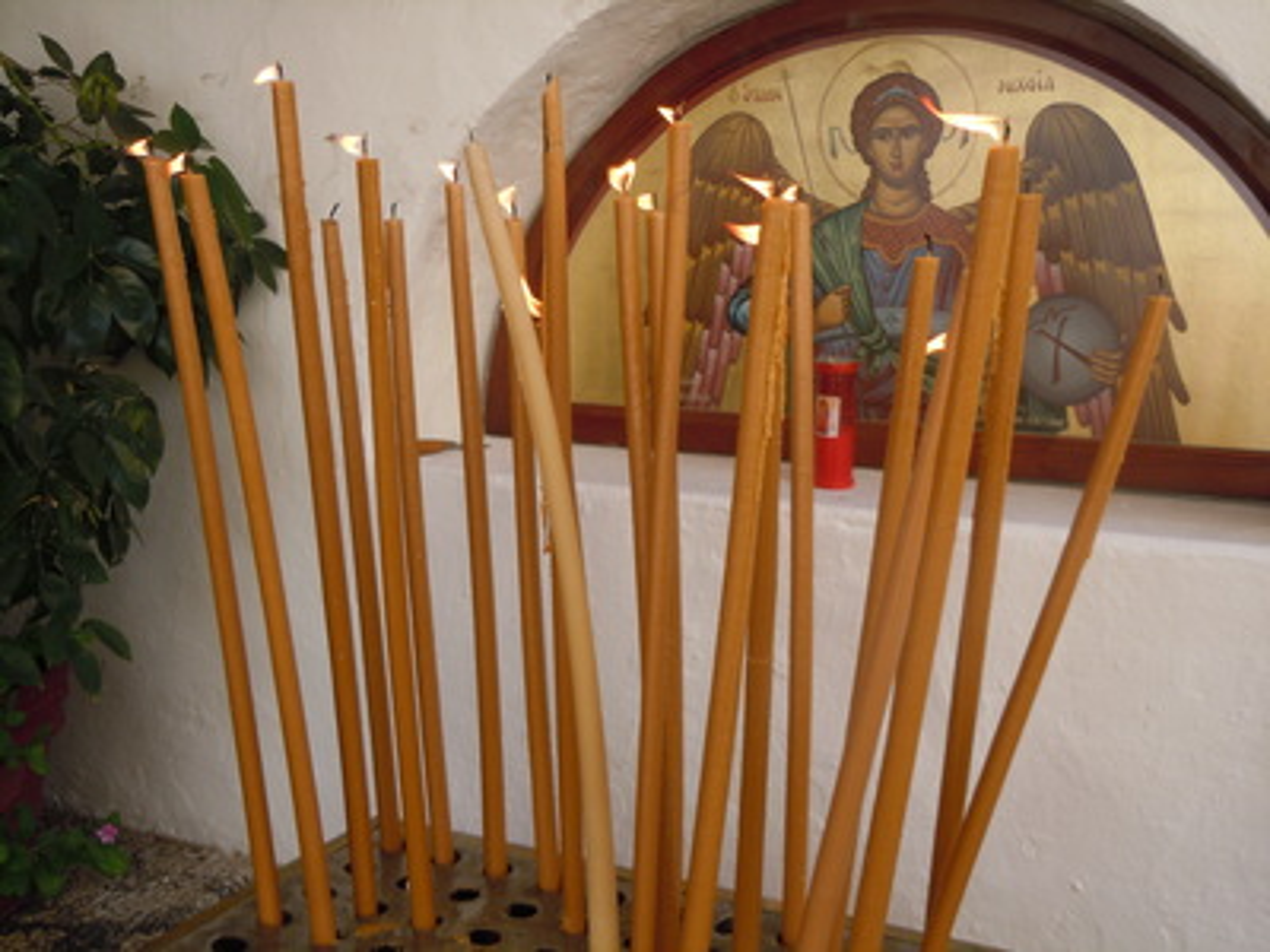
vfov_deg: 36.8
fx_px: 1431
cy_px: 476
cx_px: 635
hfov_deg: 47.9
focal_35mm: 39
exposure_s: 1/160
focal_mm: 7.1
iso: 125
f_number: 3.7
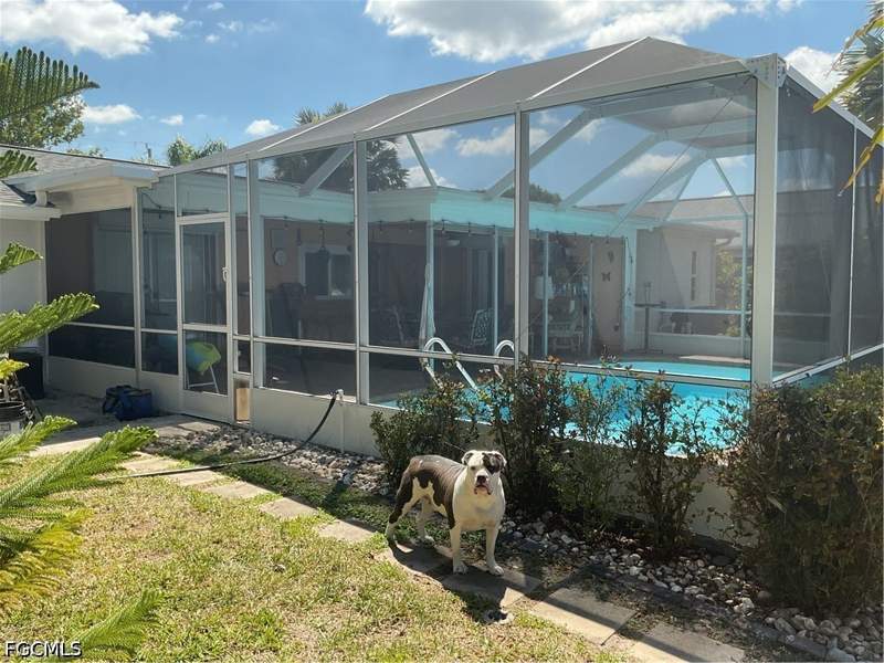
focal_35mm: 29
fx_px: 741
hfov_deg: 61.7
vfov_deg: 48.2
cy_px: 332
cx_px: 442
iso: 16
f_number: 1.8
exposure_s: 1/1098
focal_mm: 3
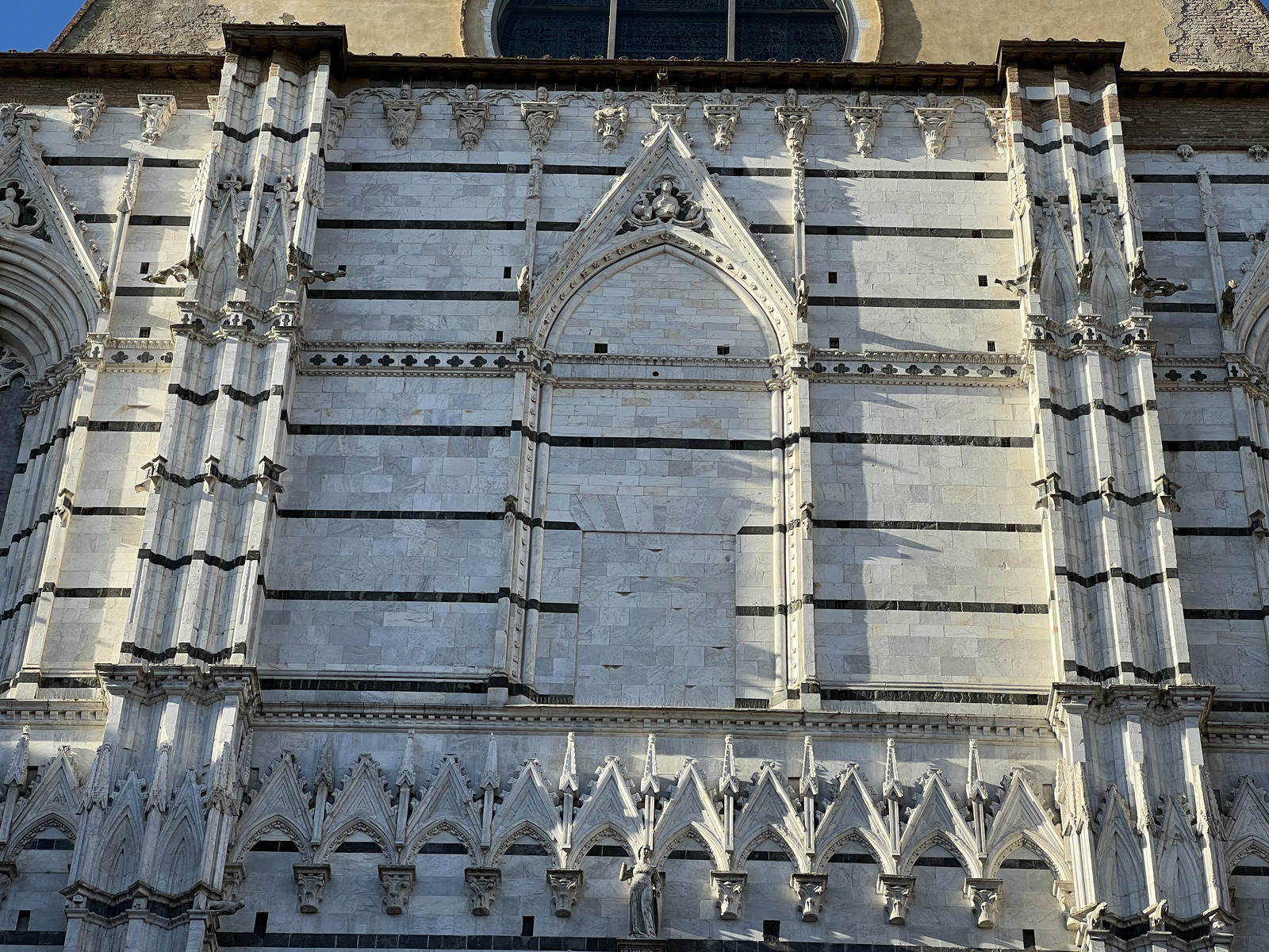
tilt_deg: +40.9
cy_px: 476
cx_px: 634
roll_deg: -1.7
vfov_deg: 19.1
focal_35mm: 77
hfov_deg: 25.3
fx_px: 2823
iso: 32
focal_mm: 9
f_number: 2.8
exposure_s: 1/392
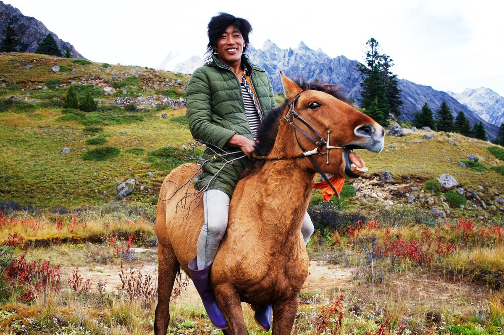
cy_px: 168
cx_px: 252
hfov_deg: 43.7
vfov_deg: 29.8
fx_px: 629
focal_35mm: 45
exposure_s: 1/250
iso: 800
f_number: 8
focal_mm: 30
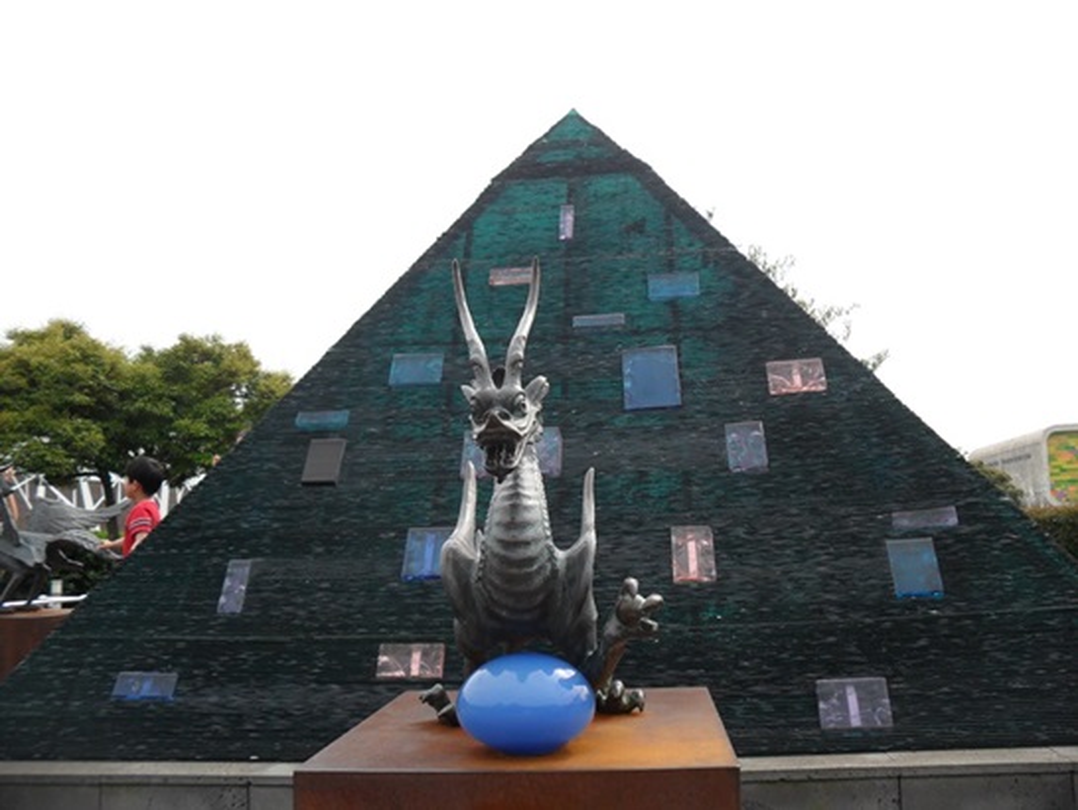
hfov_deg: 52.6
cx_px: 539
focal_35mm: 35
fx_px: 1090
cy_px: 405
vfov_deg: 40.7
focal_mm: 6.3
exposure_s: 1/750
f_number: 3
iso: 80
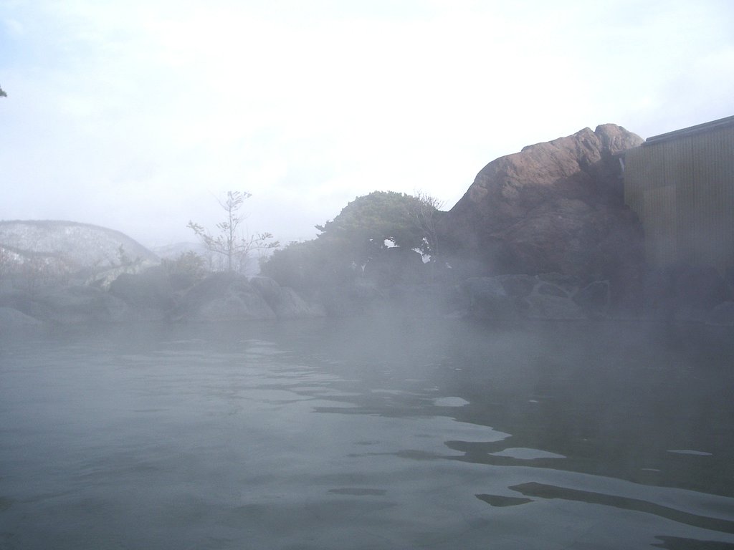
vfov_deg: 40.7
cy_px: 275
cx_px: 367
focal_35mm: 35
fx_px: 742
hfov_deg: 52.6
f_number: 4.3
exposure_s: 1/400
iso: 50
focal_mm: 5.8
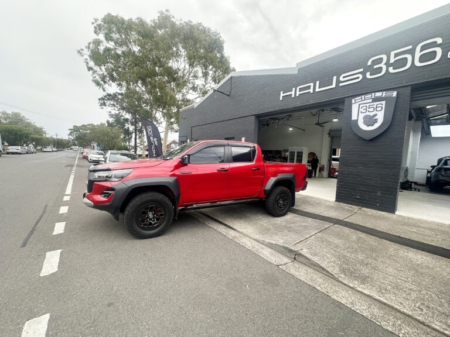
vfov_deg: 85.7
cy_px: 168
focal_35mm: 14
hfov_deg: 102.1
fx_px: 182
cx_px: 225
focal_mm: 2.22
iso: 40
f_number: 2.2
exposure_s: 1/138
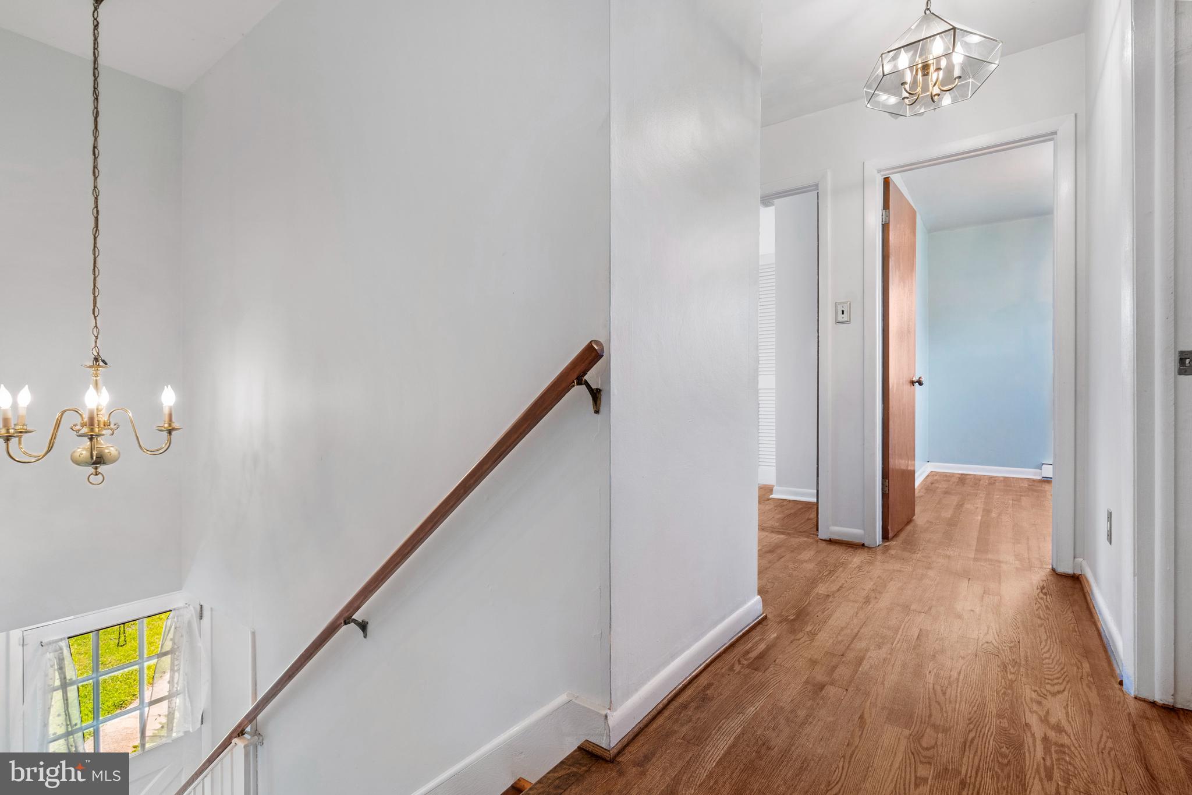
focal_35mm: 16
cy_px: 398
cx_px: 596
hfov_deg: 96.7
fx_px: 530
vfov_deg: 73.7
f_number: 8
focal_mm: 16
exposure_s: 1/640
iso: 640
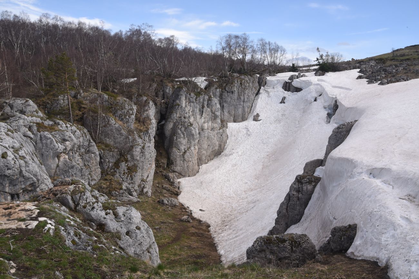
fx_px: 361
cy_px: 140
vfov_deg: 42.3
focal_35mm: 31
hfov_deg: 60.3
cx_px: 210
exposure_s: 1/160
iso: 500
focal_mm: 31
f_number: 16
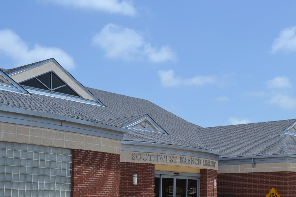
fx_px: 526
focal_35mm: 64
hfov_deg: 31.1
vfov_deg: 21.1
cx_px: 202
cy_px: 137
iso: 100
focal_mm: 28
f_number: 8
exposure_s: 1/250
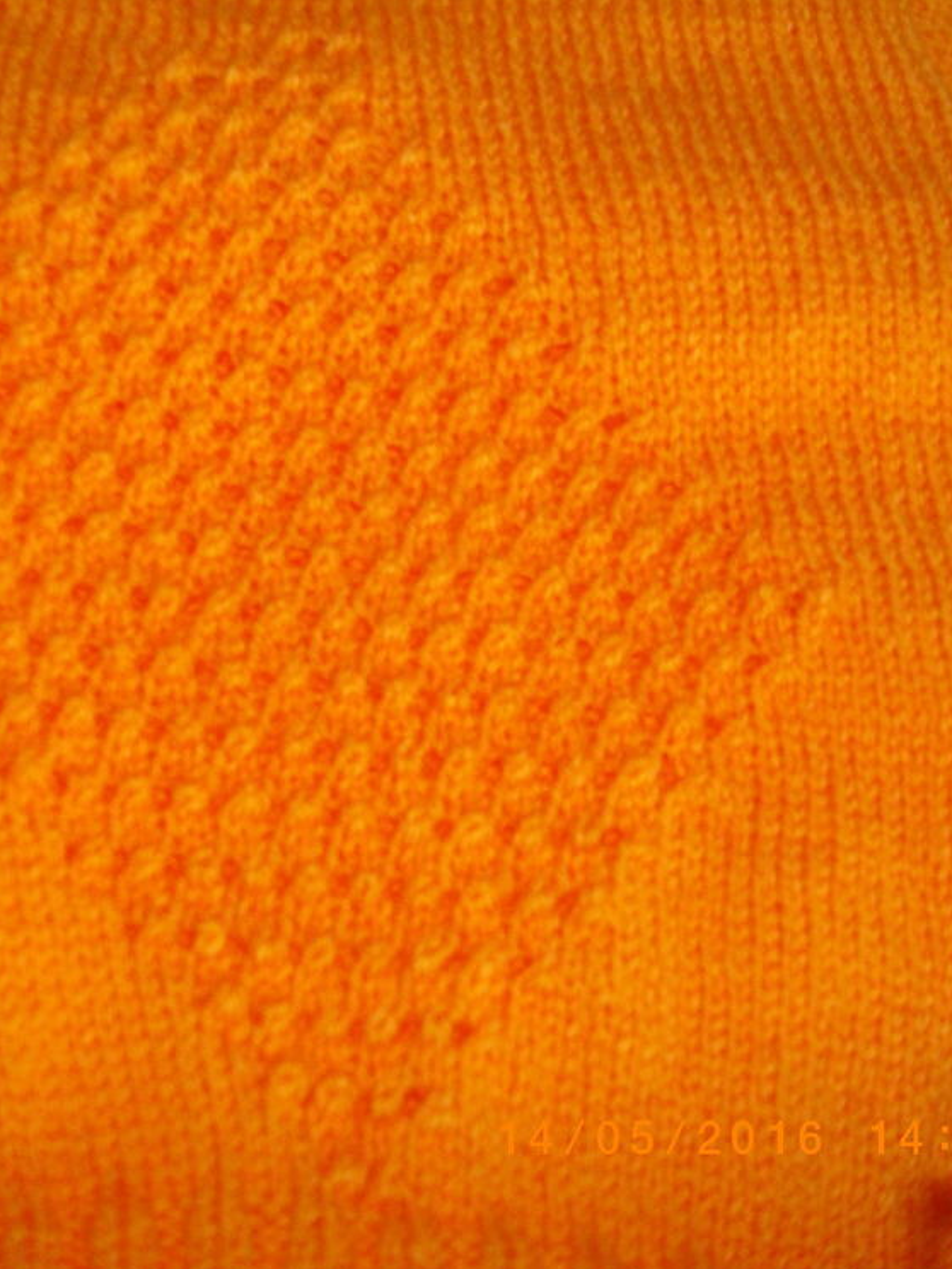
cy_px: 636
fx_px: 1577
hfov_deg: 33.4
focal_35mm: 43
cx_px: 346
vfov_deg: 43.9
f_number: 2.9
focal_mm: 5.7
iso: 200
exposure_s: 1/50
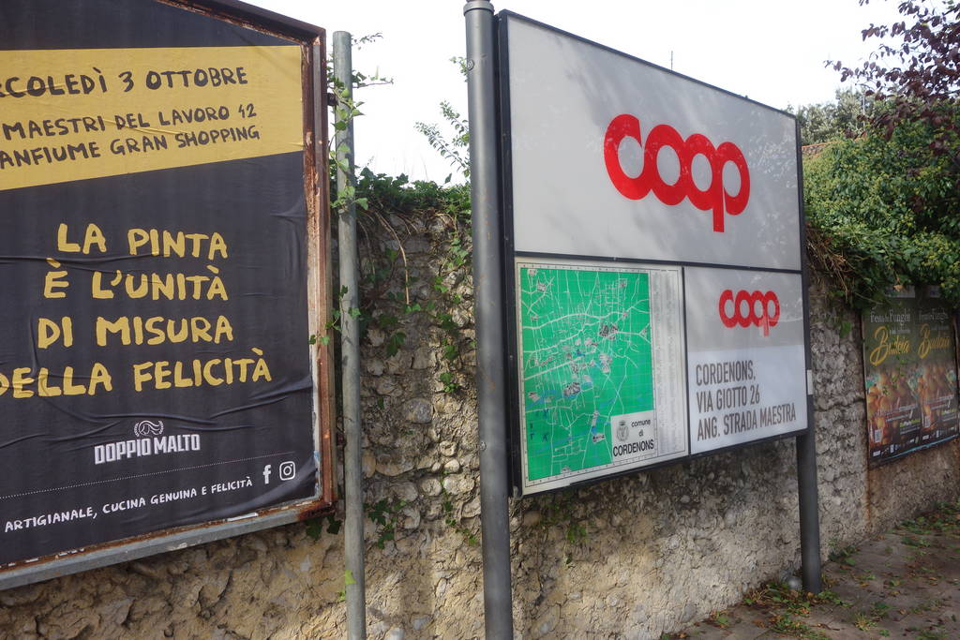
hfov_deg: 65.5
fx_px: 747
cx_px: 480
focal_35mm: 28
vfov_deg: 46.4
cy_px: 320
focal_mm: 10.4
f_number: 5.6
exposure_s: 1/160
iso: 125
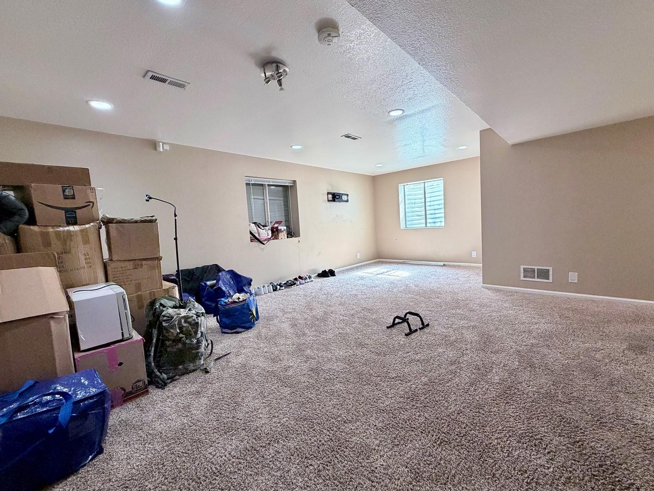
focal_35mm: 15
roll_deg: +3.3
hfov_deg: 98.1
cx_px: 339
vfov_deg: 81.8
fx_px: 283
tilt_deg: -4.5
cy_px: 243
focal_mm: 2.22
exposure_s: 1/59
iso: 200
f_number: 2.2
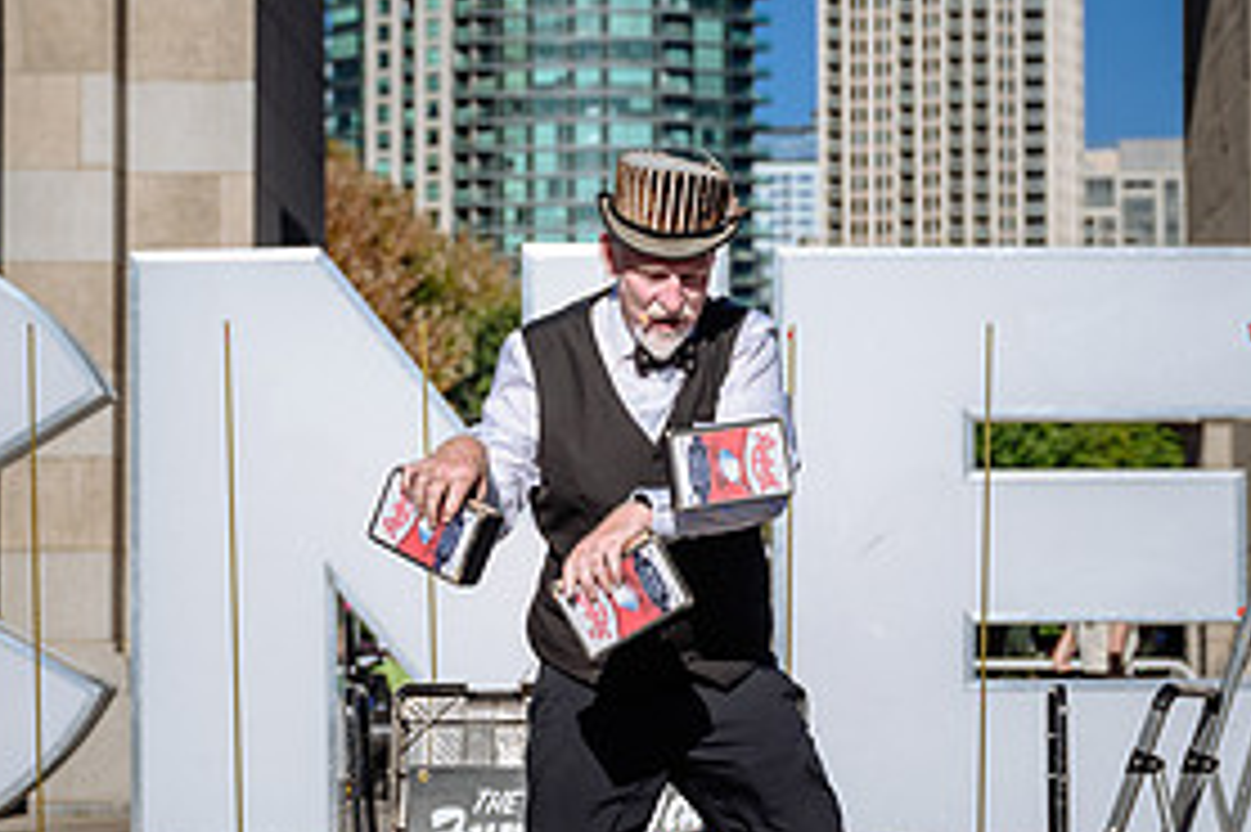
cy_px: 394
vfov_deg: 11.7
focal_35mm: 117
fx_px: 4063
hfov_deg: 17.5
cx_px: 770
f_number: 4
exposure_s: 1/500
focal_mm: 55
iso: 64
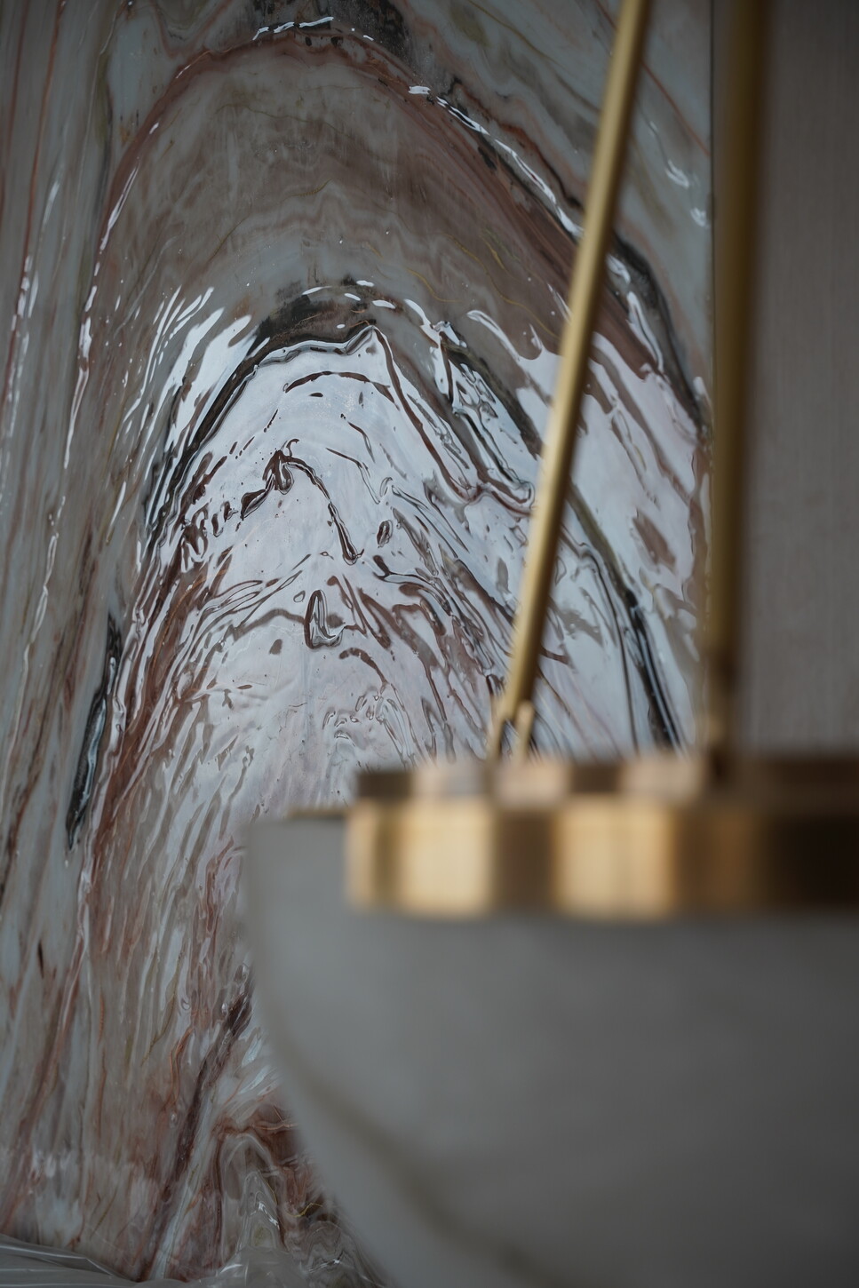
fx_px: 2014
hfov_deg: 24.1
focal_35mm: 56
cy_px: 644
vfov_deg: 35.5
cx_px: 430
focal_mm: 56.3
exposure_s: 1/160
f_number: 4
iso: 320
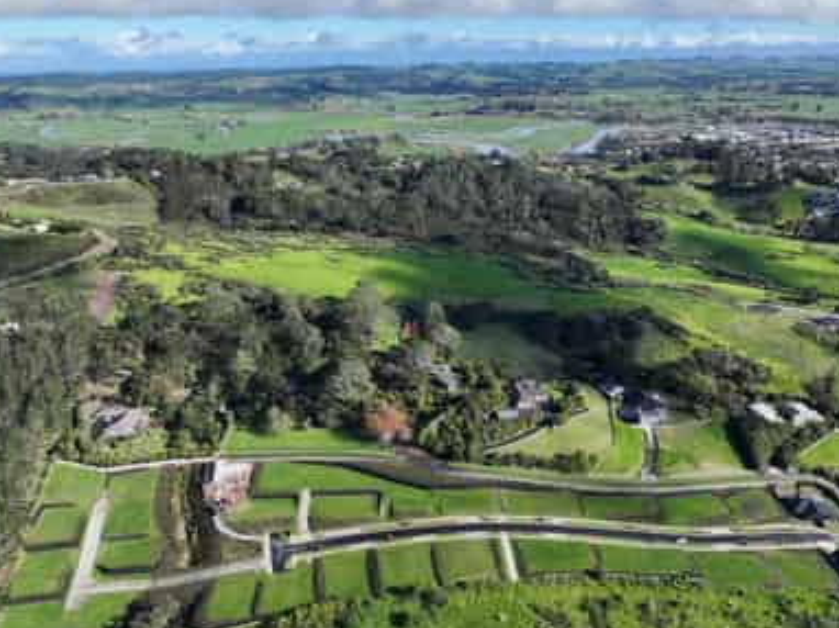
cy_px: 306
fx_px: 751
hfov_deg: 58.4
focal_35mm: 31
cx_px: 410
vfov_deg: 45.4
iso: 160
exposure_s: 1/2000
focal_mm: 12.29
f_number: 2.8
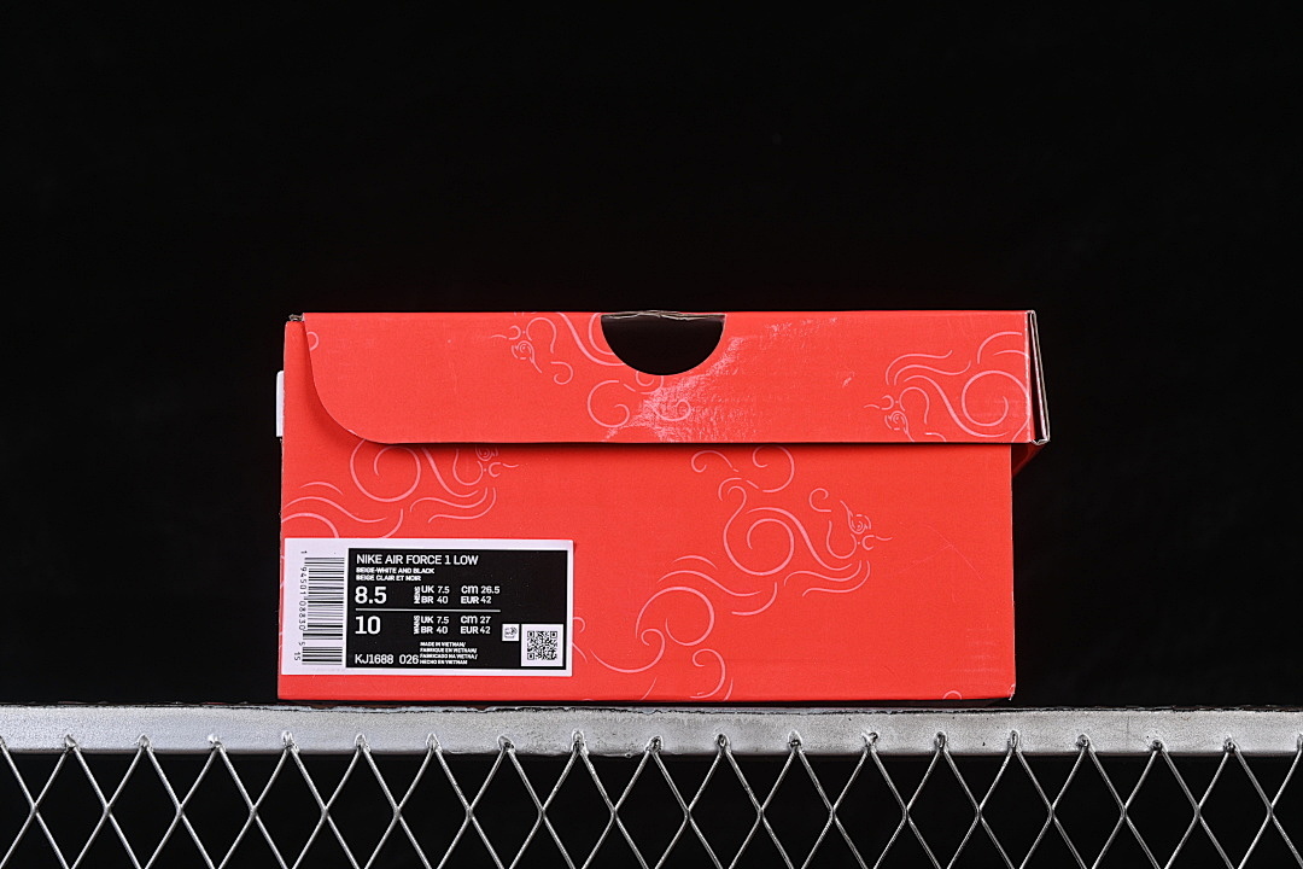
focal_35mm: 75
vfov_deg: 18.2
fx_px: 2714
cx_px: 652
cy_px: 434
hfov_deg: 27.0
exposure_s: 1/80
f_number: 8
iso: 160
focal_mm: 50
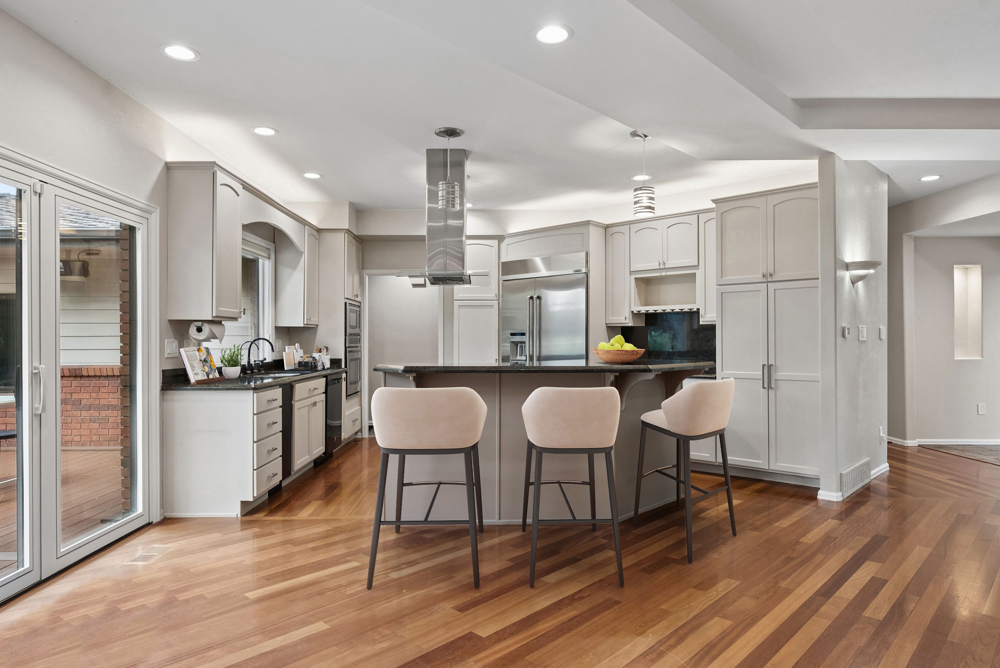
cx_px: 500
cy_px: 334
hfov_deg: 78.6
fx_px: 611
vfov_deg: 57.3
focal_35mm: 22
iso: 640
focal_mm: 22
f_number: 8
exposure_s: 1/30
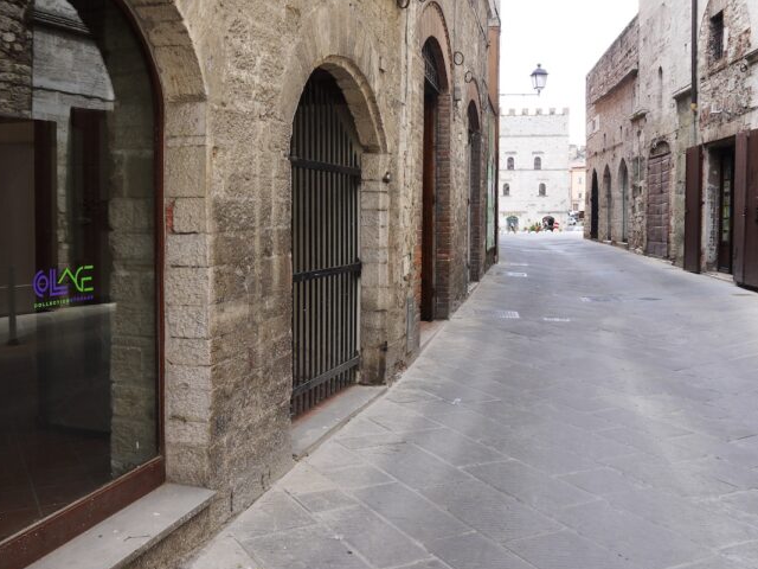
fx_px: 788
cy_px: 245
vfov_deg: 39.6
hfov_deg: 51.3
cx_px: 349
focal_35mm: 36
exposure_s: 1/200
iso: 160
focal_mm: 15
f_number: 5.6
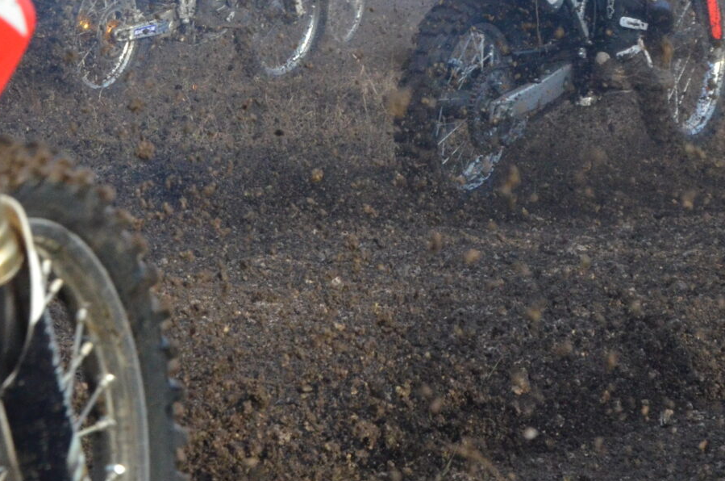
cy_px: -33
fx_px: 4463
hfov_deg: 9.3
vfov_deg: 6.1
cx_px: 80
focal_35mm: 222
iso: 1600
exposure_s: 1/1600
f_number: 6.3
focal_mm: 52
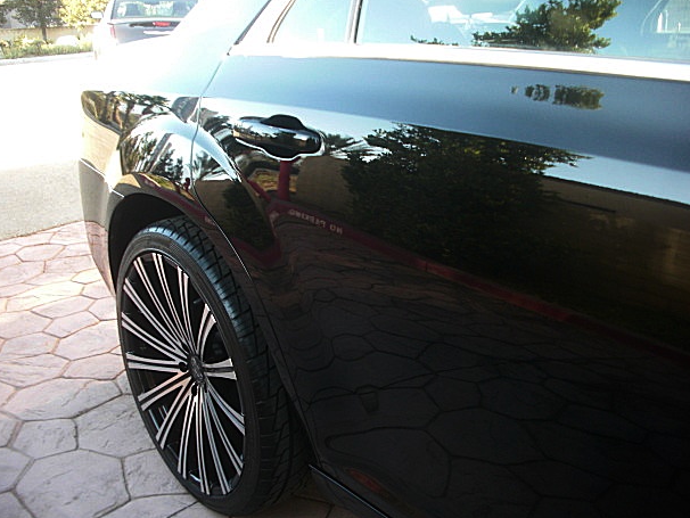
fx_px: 758
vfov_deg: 37.7
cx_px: 335
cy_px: 265
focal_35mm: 38
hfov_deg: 49.0
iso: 100
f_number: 2.8
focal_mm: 6.3
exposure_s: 1/80
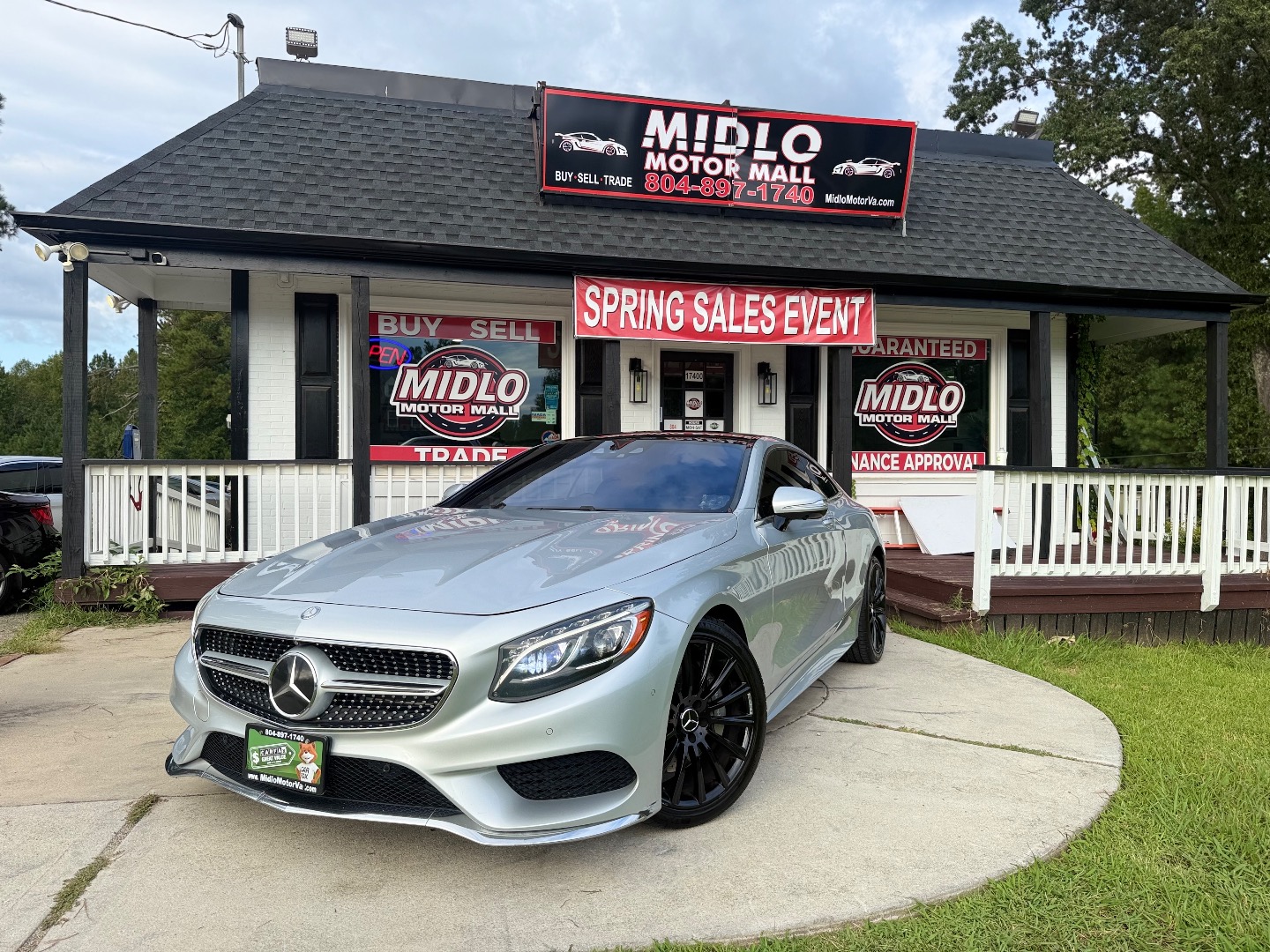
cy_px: 476
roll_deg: +0.0
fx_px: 881
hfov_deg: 71.6
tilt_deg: +0.7
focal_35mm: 24
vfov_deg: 56.8
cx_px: 635
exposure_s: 1/1553
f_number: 1.78
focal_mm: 6.76
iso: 80
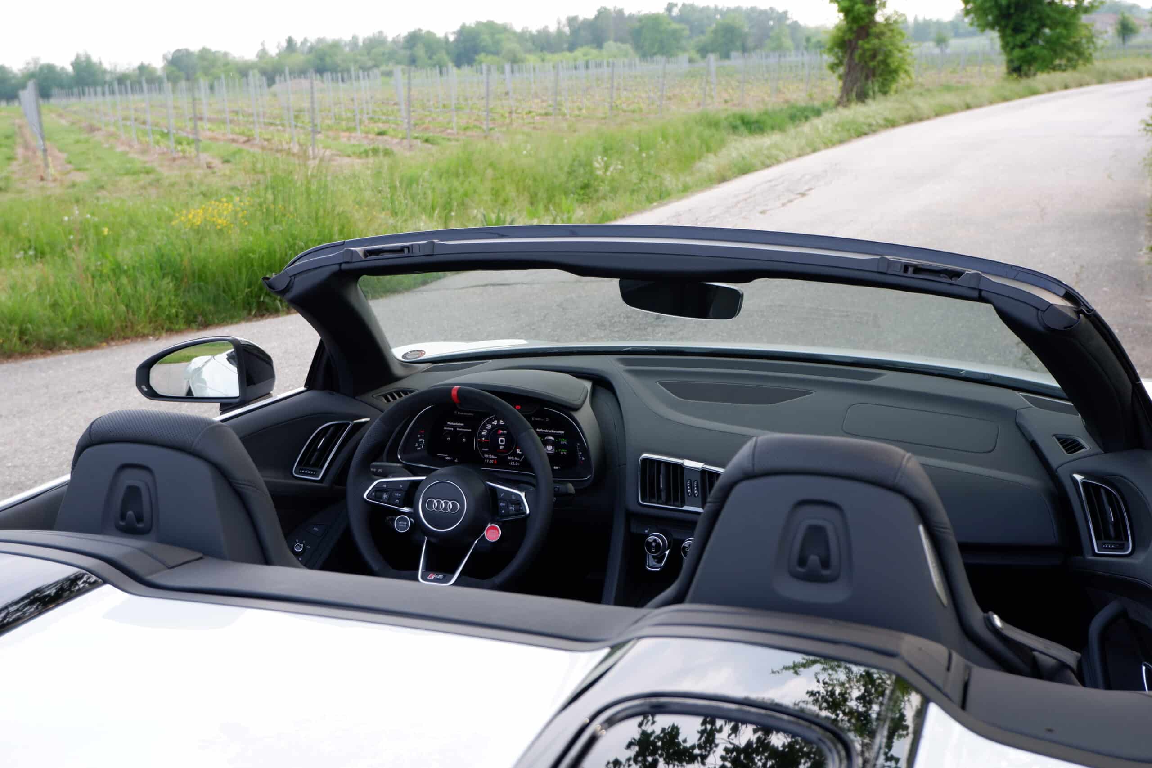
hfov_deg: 46.4
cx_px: 576
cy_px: 384
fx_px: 1344
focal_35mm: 42
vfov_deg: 31.9
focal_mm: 28.8
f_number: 4.5
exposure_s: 1/280
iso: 200
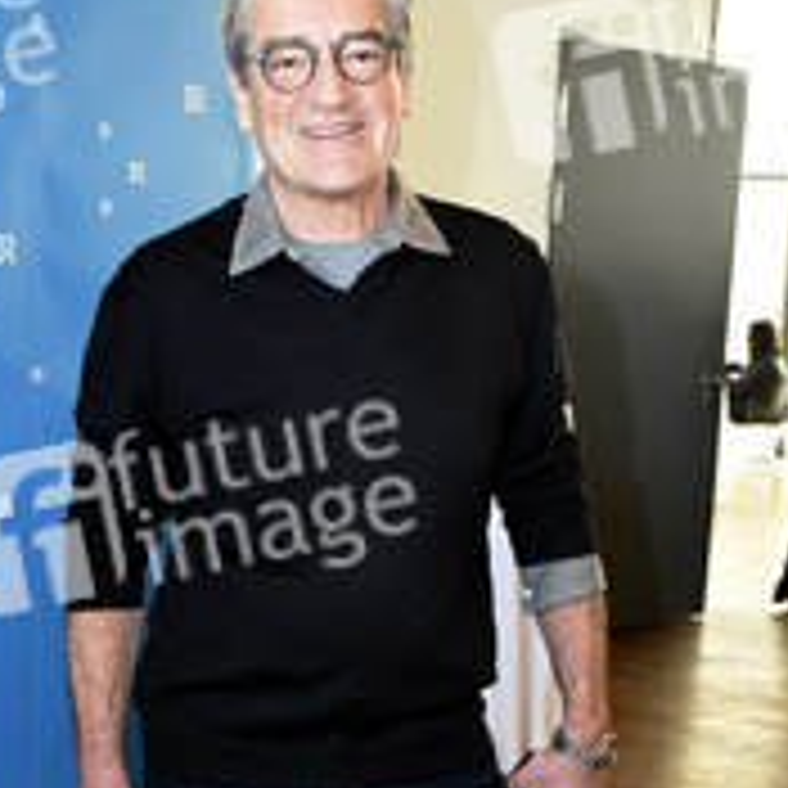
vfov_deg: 24.8
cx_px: 315
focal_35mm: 67
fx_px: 1725
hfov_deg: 25.7
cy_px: 734
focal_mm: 23
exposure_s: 1/160
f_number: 4.5
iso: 1400
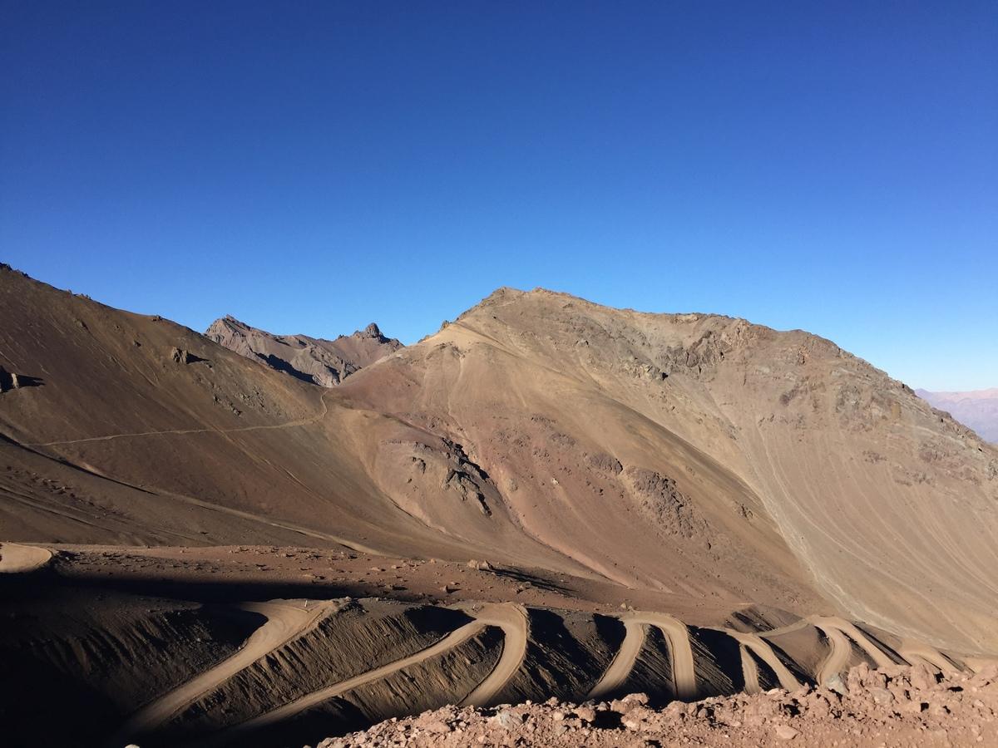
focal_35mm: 29
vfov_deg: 48.2
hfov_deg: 61.7
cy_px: 374
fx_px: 836
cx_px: 499
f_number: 2.2
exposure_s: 1/1883
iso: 32
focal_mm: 4.15
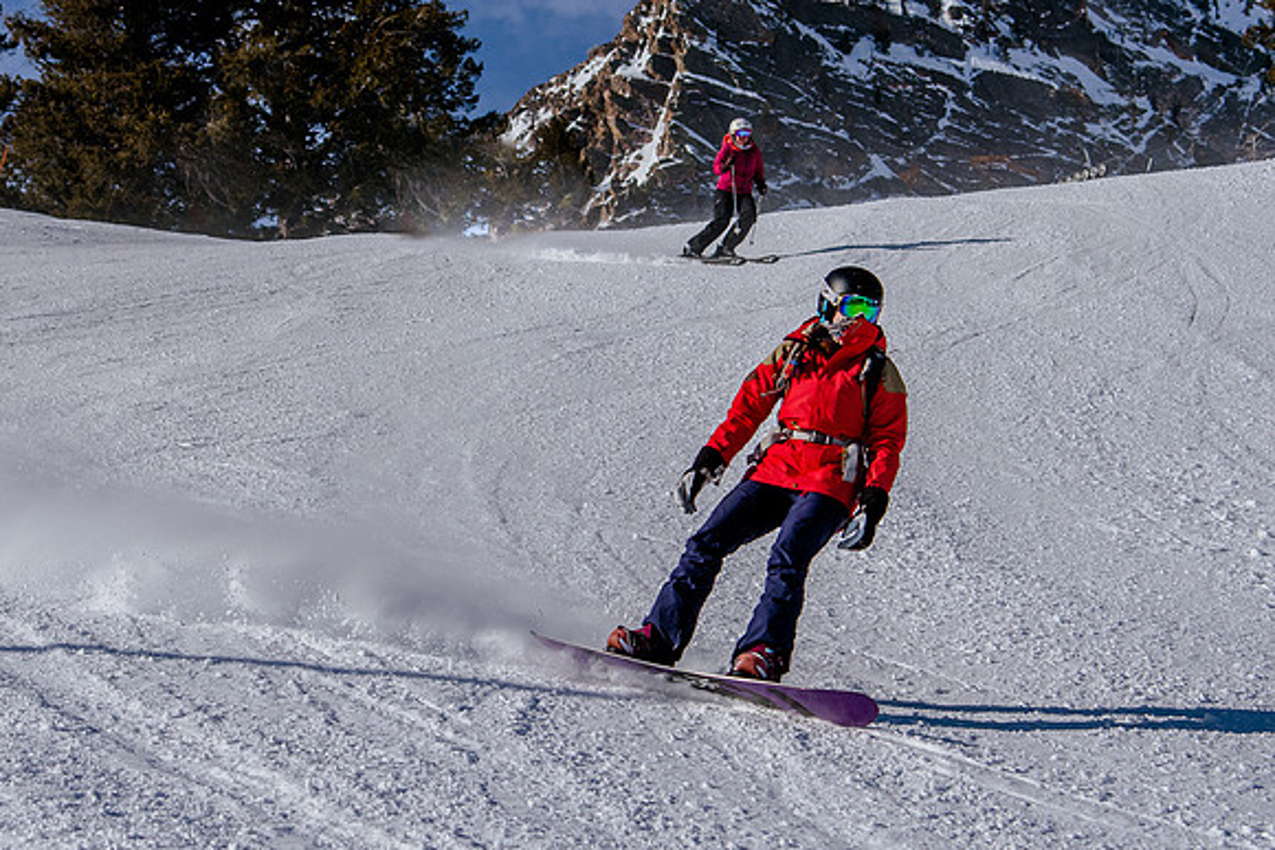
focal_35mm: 115
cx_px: 516
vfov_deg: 12.0
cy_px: 342
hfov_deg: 17.8
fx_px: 4056
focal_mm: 55
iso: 200
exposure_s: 1/3200
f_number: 5.6
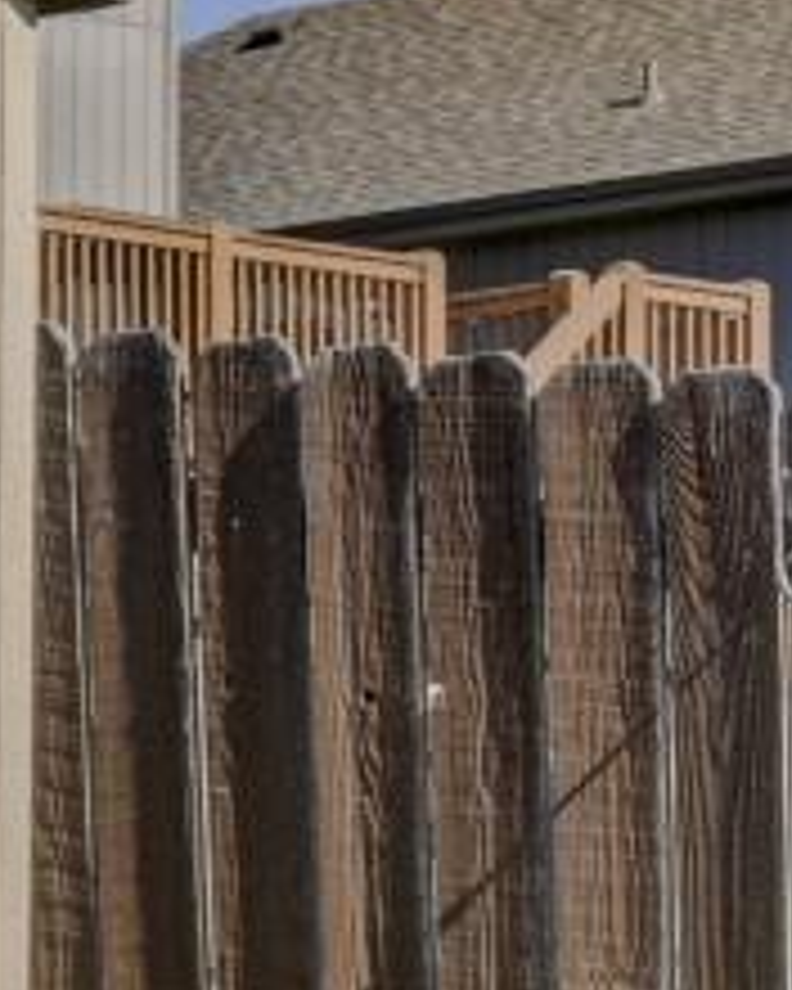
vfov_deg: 8.6
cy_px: 846
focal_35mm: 225
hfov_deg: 6.5
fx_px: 6593
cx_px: -1287
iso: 400
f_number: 8
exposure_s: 1/500
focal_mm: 22
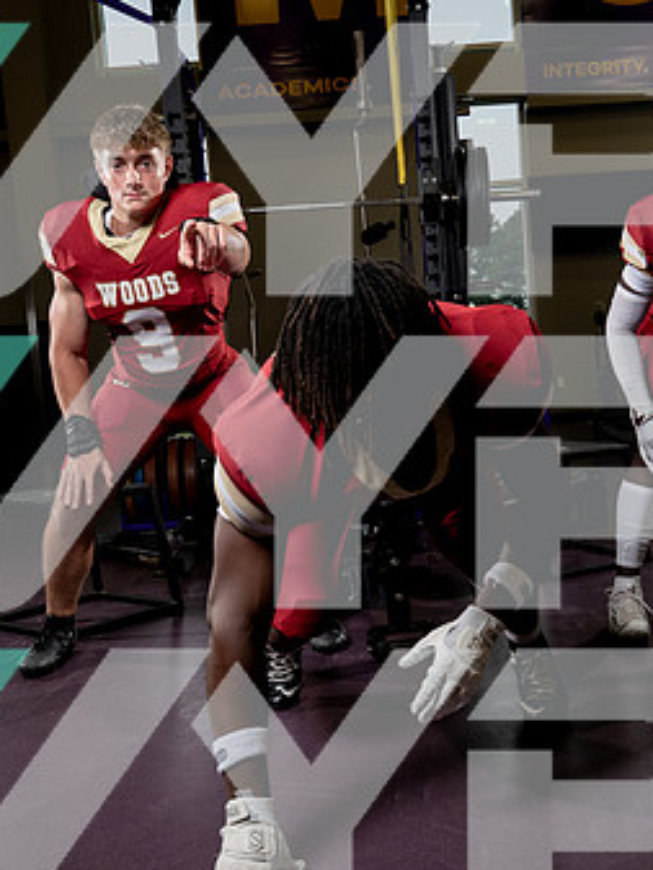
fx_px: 1081
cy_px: 474
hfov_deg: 33.4
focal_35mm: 43
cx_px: 426
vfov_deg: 43.8
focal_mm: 26
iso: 640
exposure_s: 1/250
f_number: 5.6
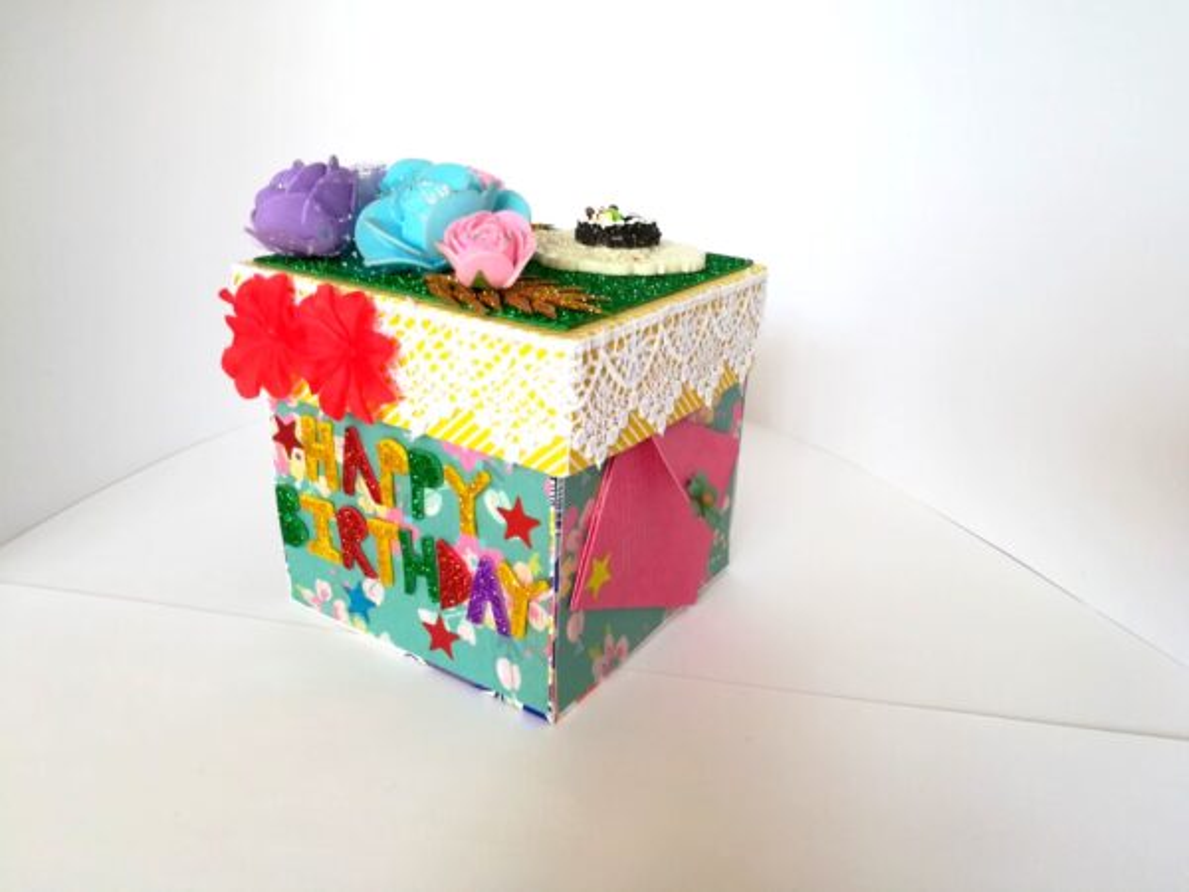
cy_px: 446
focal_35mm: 26
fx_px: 893
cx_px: 594
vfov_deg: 53.1
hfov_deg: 67.3
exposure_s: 1/50
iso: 100
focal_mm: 3.83
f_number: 2.2
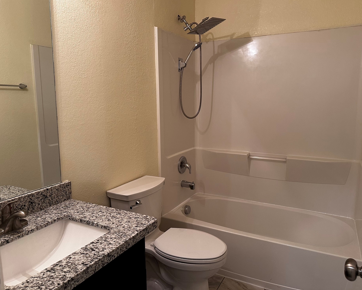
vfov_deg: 54.9
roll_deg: -0.4
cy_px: 139
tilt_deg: -6.8
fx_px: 279
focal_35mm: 26
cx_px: 184
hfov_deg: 66.0
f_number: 1.78
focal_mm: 6.86
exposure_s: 1/60
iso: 250
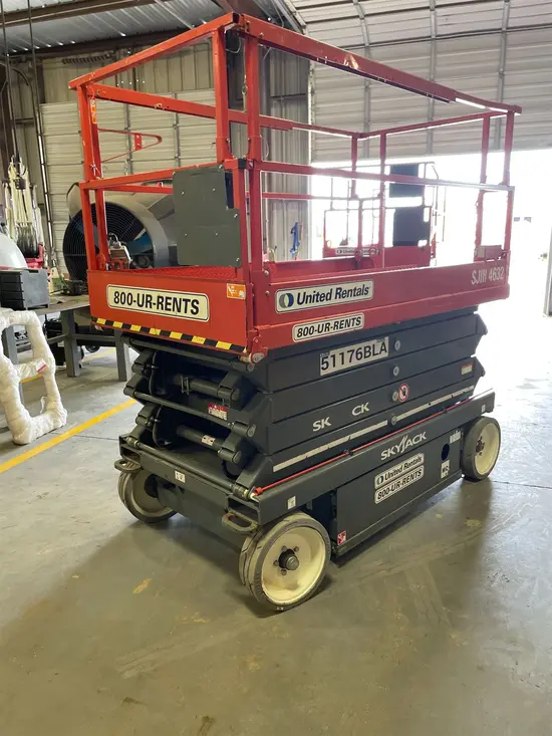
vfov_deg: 67.3
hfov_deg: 53.1
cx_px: 276
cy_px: 368
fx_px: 553
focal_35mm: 26
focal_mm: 4.2
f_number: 1.6
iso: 160
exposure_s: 1/60
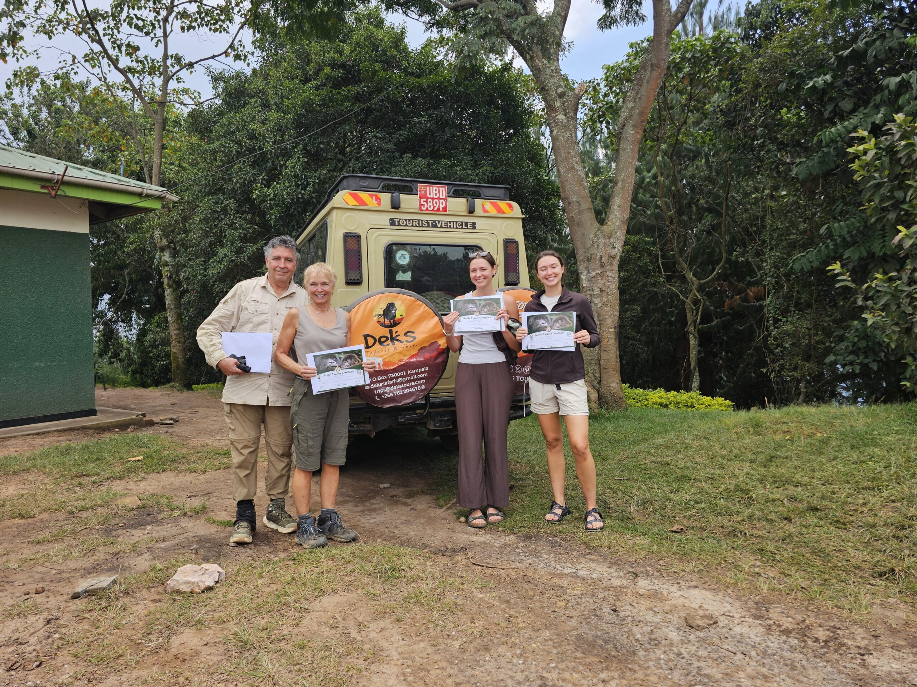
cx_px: 458
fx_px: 609
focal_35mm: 23
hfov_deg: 73.9
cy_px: 344
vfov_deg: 58.9
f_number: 1.7
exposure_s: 1/227
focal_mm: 6.3
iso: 10
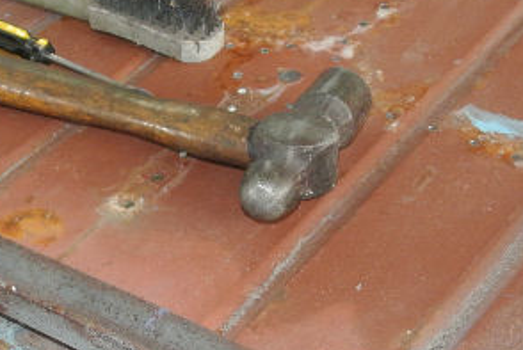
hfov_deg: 25.4
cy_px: 449
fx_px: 1149
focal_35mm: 79
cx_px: 158
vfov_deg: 16.4
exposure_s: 1/60
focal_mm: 11
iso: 800
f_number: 3.5
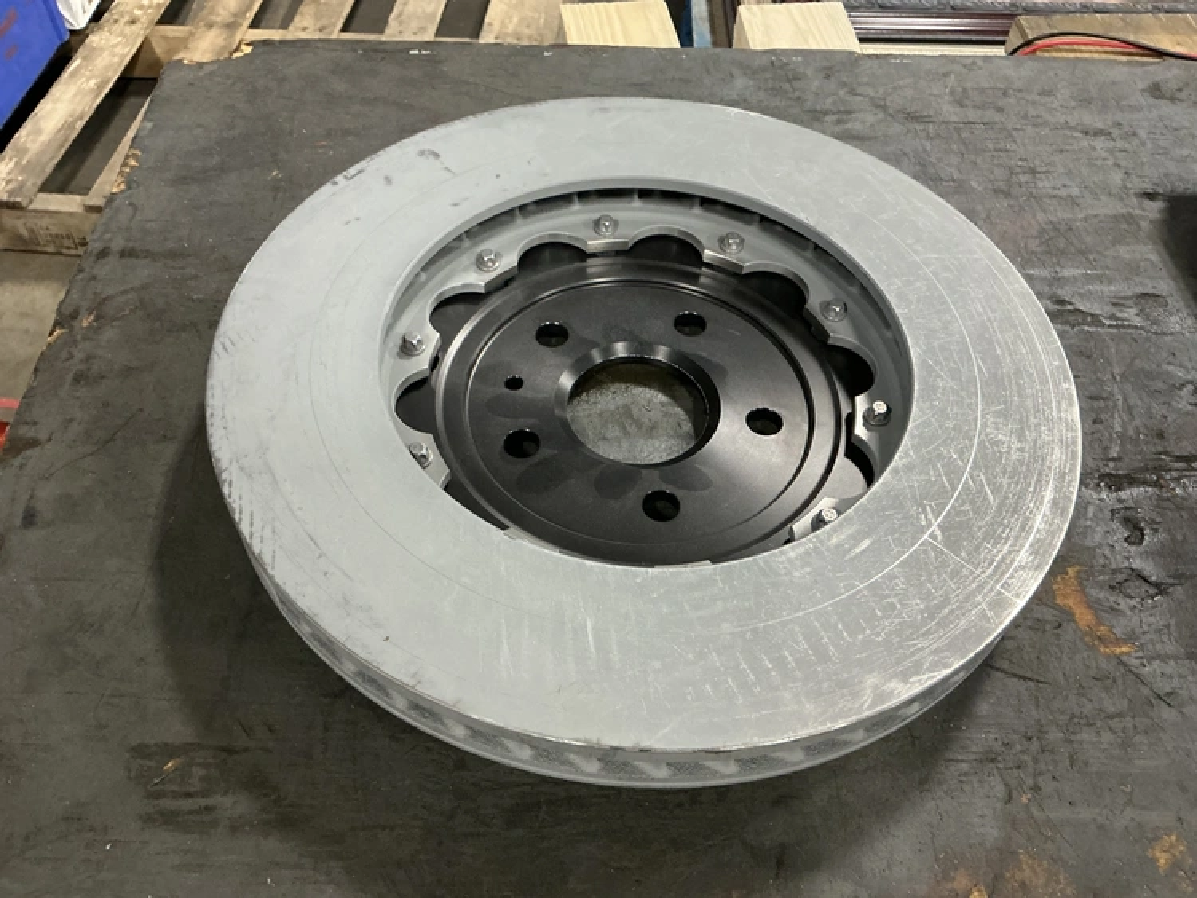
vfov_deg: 49.8
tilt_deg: -52.0
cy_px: 449
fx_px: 969
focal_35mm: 28
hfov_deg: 63.4
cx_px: 598
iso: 320
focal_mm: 3
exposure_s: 1/40
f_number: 1.8
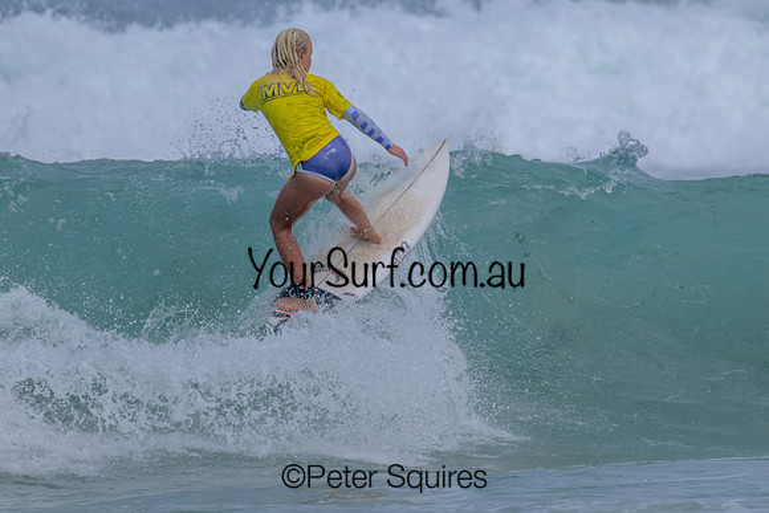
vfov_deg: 1.4
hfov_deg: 2.0
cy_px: 247
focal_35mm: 1017
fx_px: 21720
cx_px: 489
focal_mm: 800
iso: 560
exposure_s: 1/2000
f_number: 11
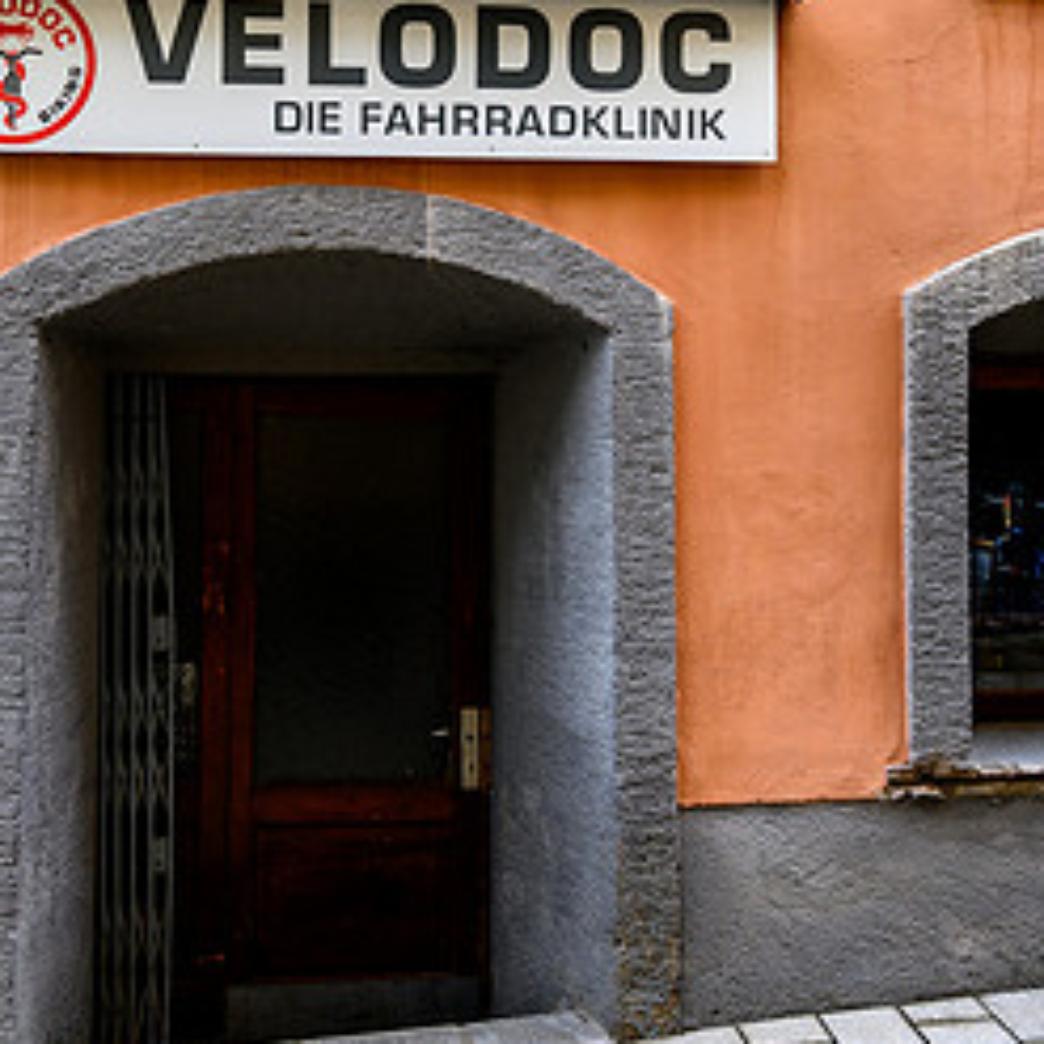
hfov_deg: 40.5
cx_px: 368
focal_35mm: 41
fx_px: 1399
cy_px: 336
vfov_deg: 40.3
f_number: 4
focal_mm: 20.5
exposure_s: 1/50
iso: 64
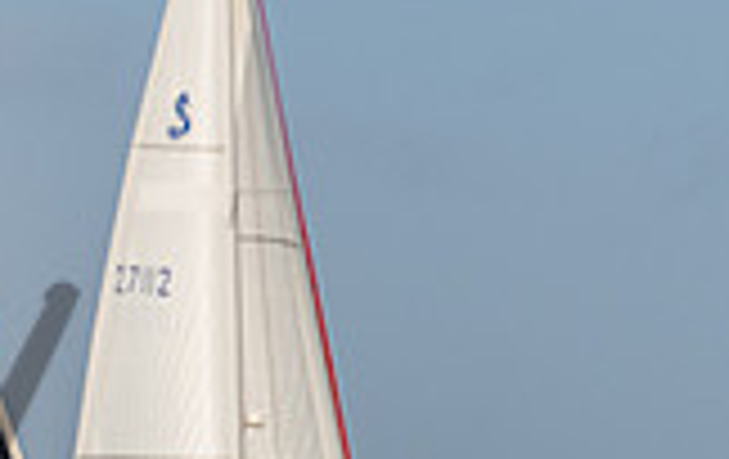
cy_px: 794
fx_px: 10870
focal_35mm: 546
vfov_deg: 2.4
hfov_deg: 3.8
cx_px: 122
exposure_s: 1/640
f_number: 8
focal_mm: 150
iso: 400
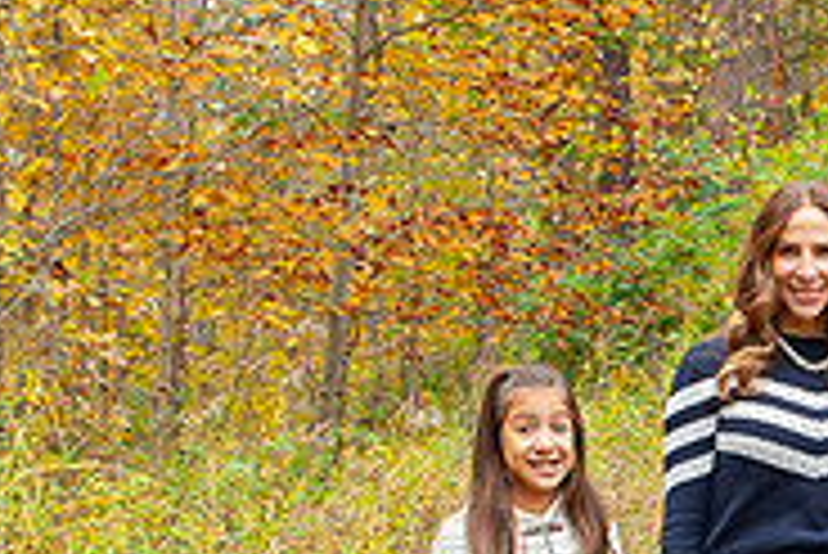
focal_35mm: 115
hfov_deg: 16.9
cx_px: 1035
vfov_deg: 11.9
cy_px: 458
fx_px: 2647
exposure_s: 1/160
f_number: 4.5
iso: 400
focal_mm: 34
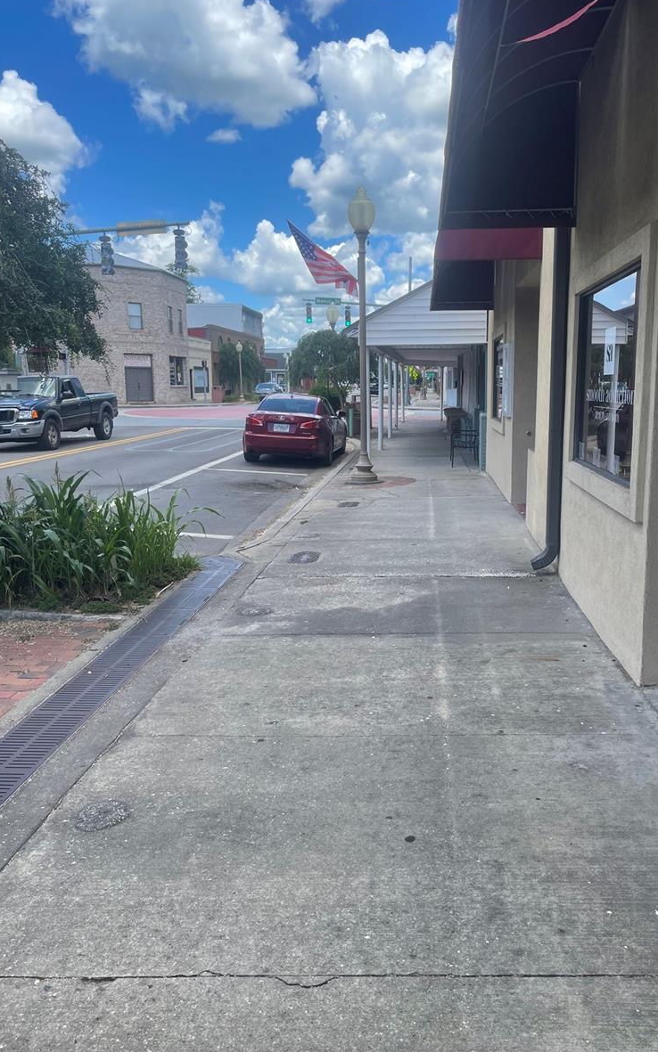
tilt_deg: -9.6
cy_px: 526
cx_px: 397
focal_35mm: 28
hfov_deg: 44.3
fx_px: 803
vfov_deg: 66.5
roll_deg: +1.4
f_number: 1.6
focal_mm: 4.2
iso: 32
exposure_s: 1/1135
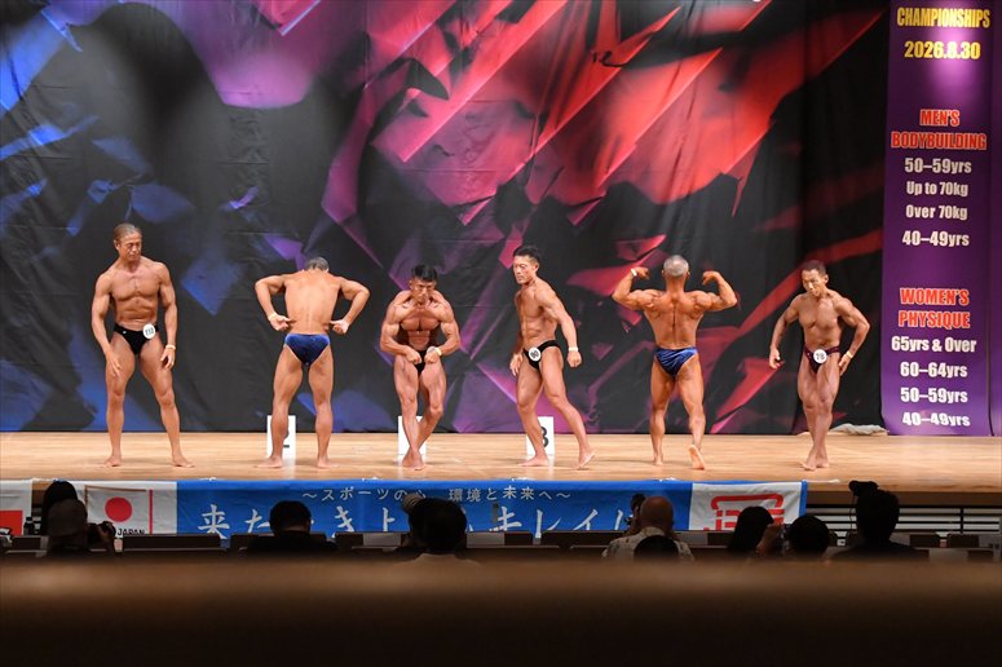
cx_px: 501
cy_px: 334
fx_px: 2838
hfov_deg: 20.0
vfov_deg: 13.4
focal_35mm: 102
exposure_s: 1/400
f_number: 5.6
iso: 7200
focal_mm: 68
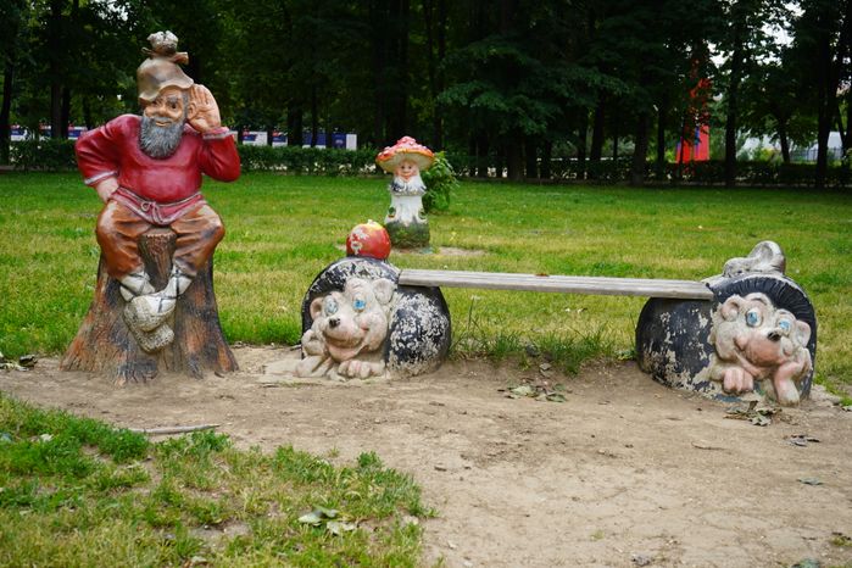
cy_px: 284
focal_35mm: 43
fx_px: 1018
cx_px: 426
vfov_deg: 31.2
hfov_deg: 45.4
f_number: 8
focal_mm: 43
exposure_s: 1/100
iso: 100
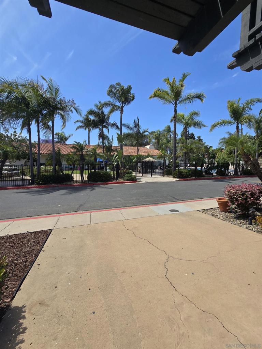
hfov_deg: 89.9
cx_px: 131
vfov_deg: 106.2
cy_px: 174
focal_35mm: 13
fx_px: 131
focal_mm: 2.2
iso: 50
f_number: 2.2
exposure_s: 1/2016
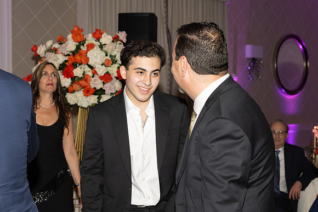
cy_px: 133
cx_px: 151
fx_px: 560
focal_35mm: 63
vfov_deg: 21.4
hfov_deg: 31.7
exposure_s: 1/100
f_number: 5.6
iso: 800
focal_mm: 44
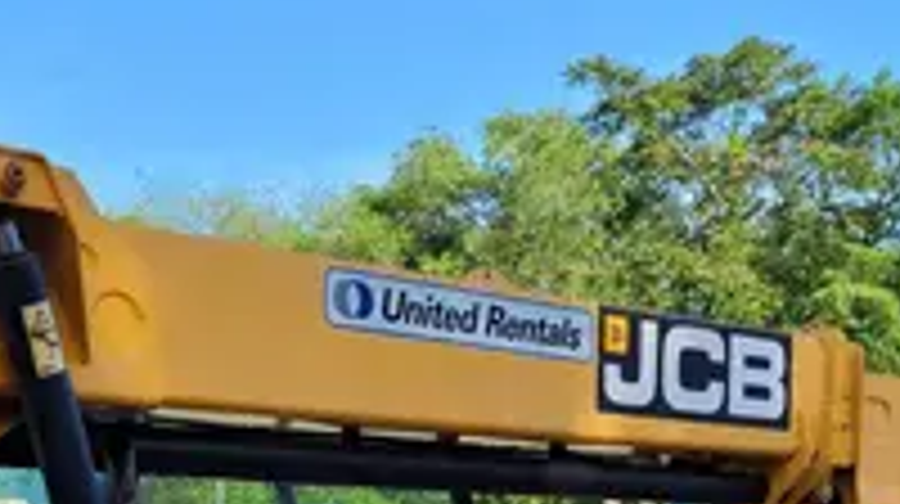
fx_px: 1859
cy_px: 731
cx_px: 274
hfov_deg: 27.0
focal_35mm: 78
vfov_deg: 14.5
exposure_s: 1/758
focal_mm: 5.4
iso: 40
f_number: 1.8
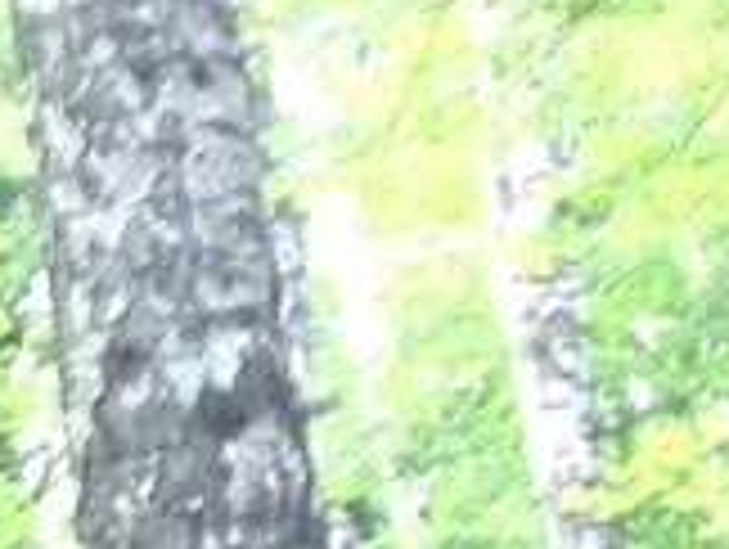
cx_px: 1210
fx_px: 4661
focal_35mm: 221
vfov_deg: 6.0
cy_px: 1922
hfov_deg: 8.7
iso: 160
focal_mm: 4.28
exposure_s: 1/20
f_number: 2.4
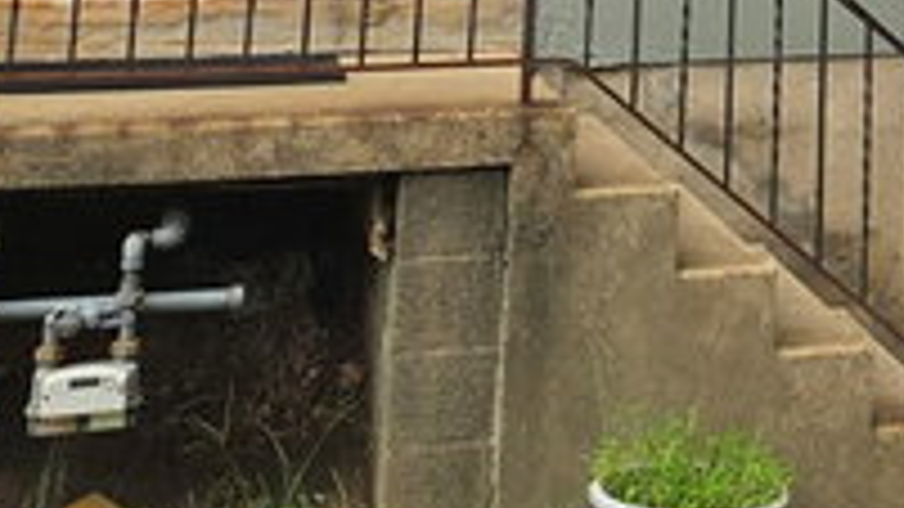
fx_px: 2037
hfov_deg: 23.4
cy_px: -659
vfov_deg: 11.9
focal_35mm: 85
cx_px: 1012
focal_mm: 6.5
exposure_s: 1/5294
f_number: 1.4
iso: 64
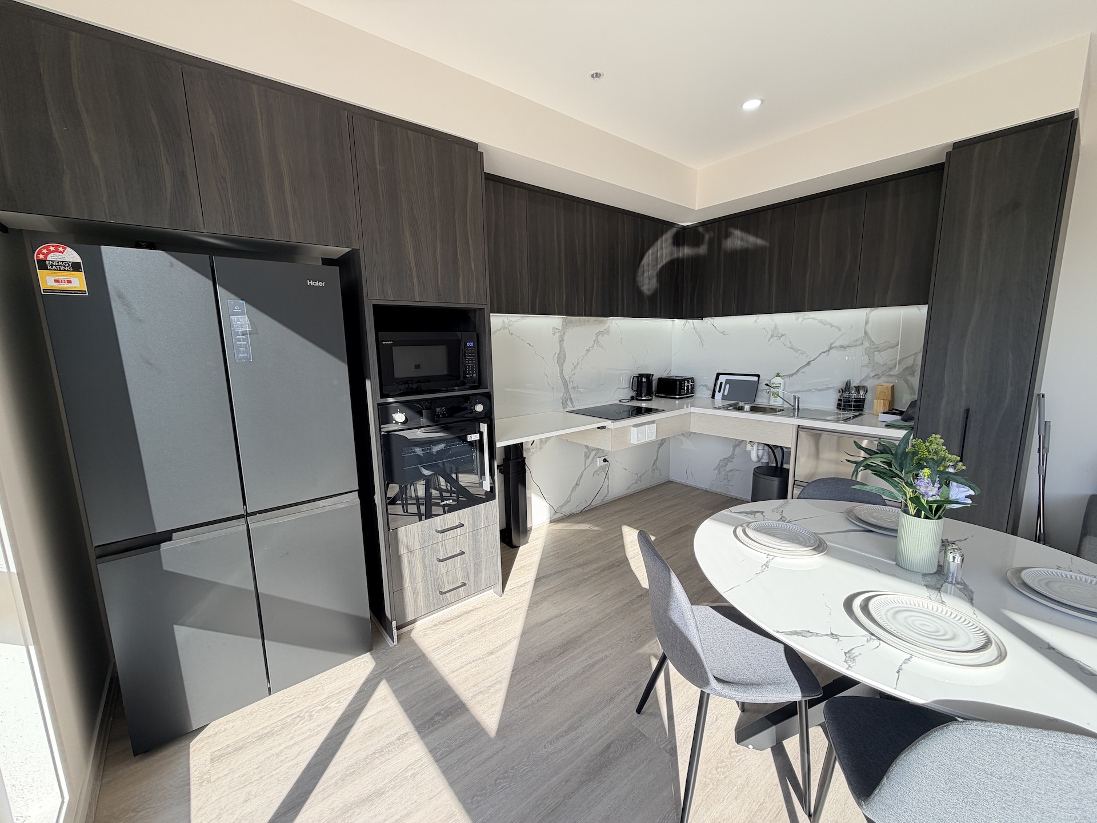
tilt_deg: -9.4
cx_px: 548
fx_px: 444
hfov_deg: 102.1
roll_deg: +1.1
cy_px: 412
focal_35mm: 14
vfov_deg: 85.7
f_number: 2.2
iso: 16
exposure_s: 1/100
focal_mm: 2.22
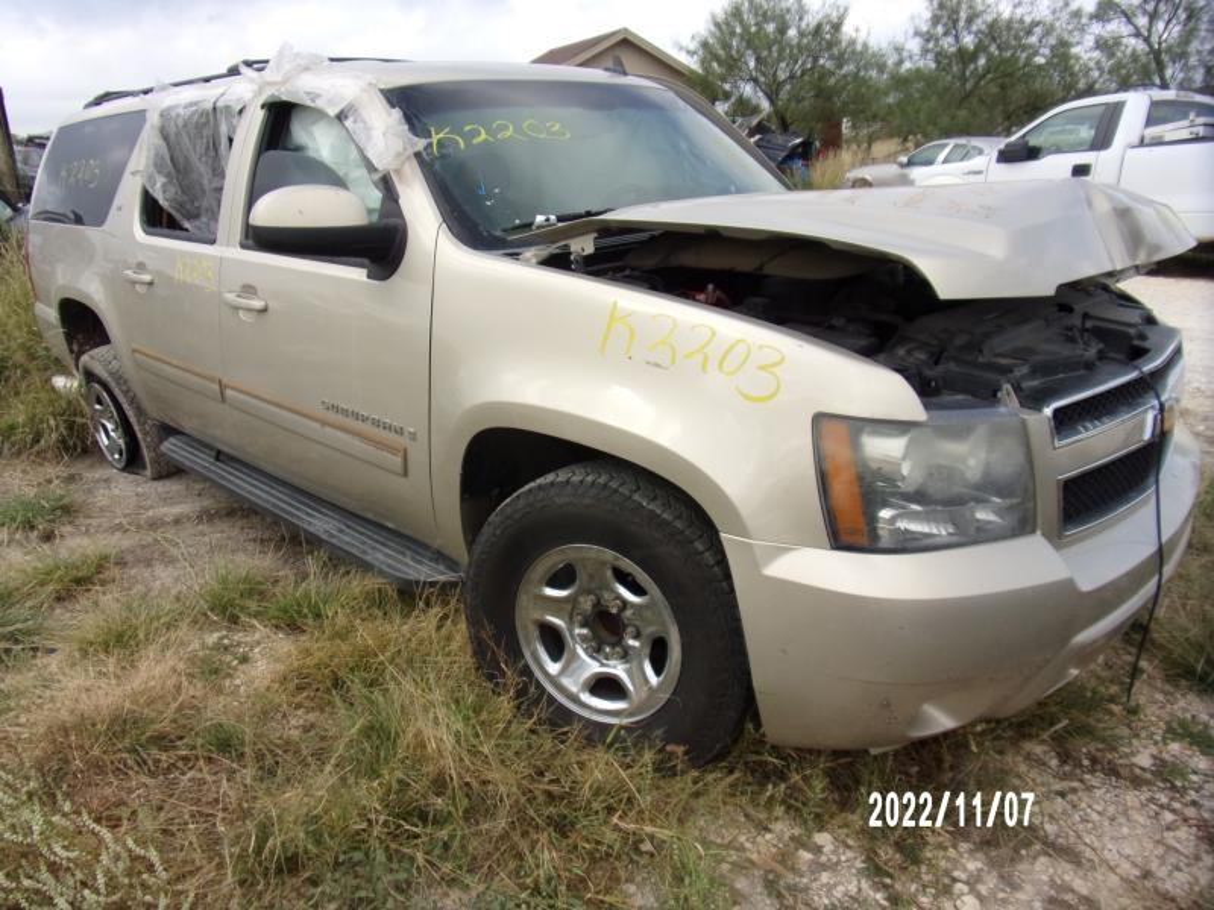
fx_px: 842
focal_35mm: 24
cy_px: 455
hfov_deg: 71.6
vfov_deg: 56.8
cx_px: 607
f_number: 3.3
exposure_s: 1/500
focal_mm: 4.3
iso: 80
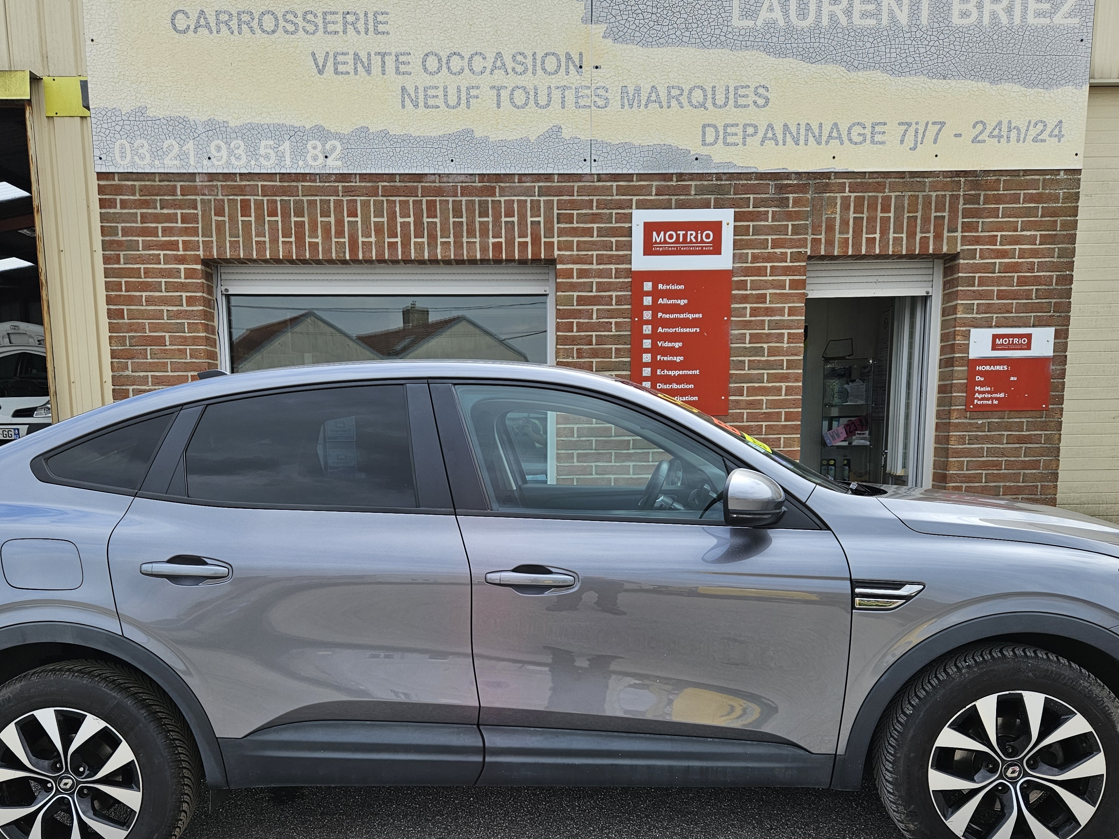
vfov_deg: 44.7
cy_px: 564
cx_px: 543
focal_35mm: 31
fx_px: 1002
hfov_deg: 58.3
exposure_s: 1/1269
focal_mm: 5.4
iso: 40
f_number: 1.8
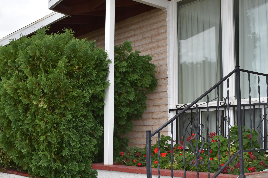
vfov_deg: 26.9
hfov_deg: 39.3
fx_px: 372
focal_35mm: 50
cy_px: 116
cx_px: 101
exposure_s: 1/200
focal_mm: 22
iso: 100
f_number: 7.1
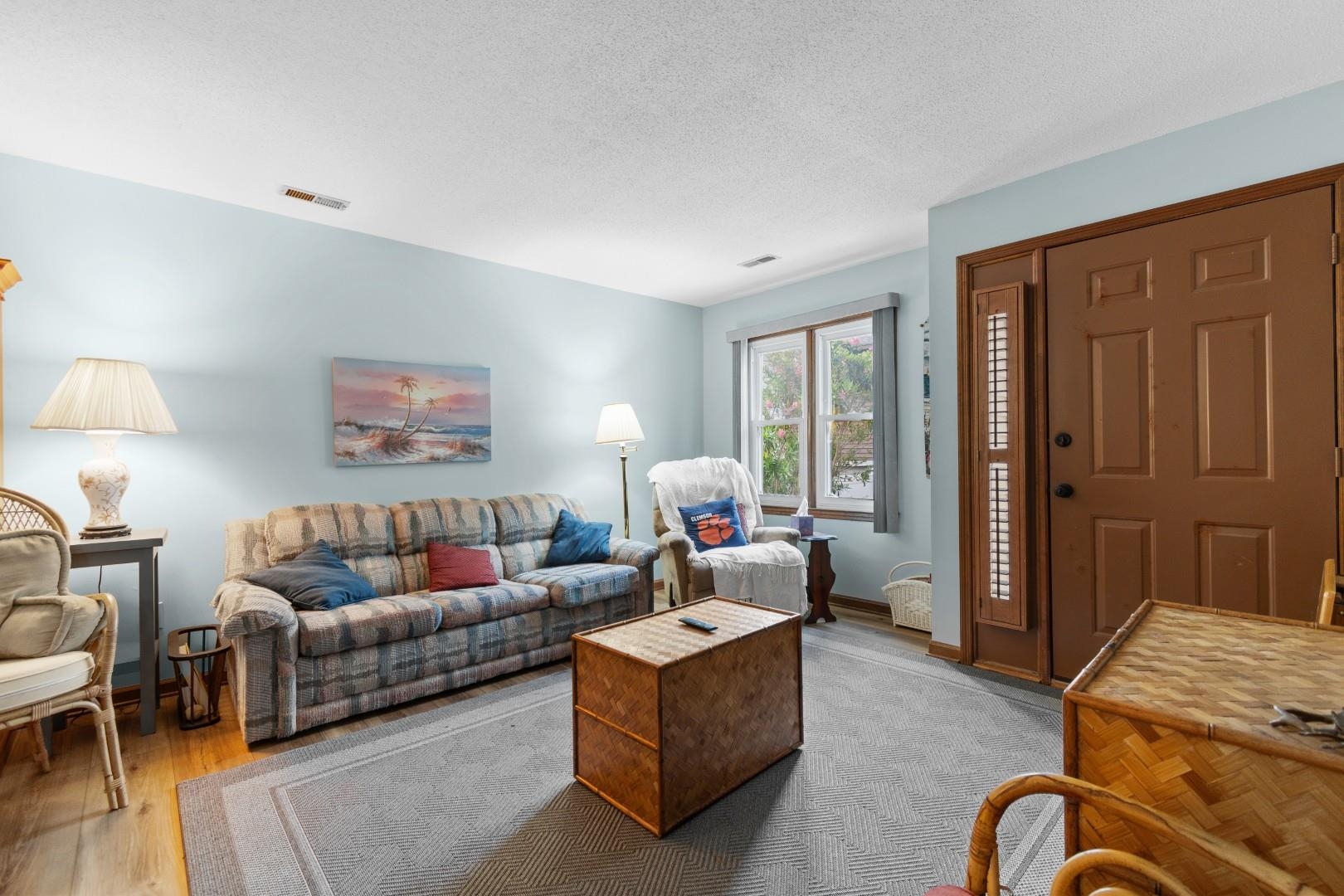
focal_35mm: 15
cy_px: 448
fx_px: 560
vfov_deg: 77.3
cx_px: 672
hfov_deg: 100.4
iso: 100
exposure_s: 1/3
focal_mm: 10
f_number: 4.5
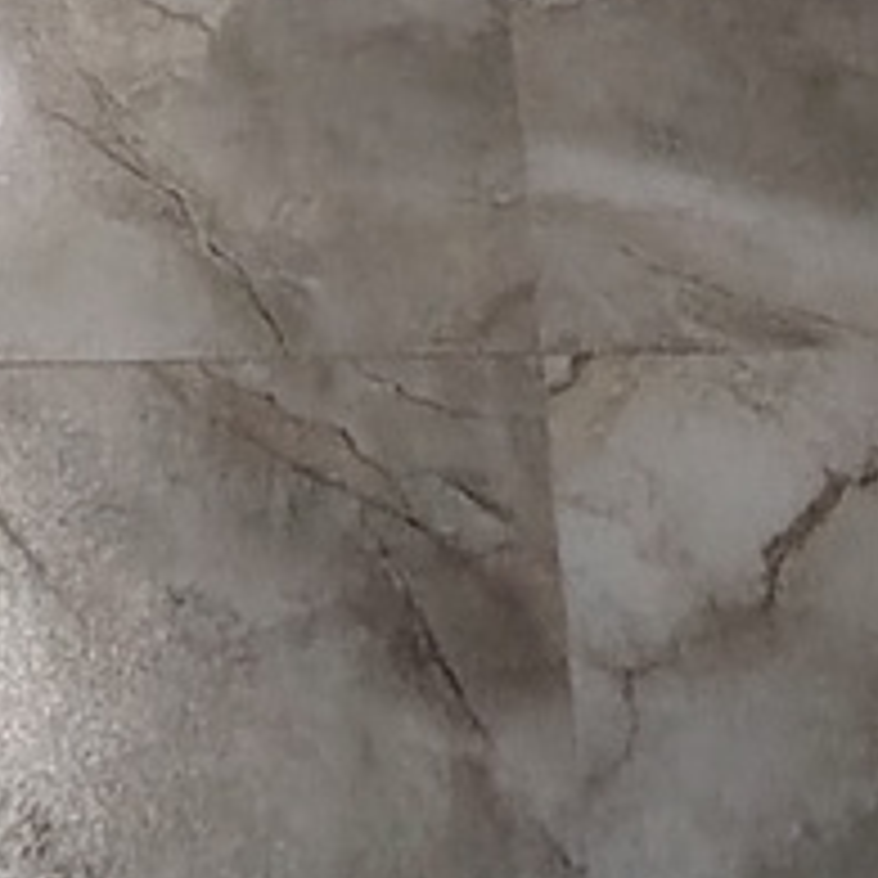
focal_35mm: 77
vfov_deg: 17.5
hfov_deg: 22.4
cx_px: 315
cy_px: -770
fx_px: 2210
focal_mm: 1.42
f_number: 2.2
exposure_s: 1/33.3
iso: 288
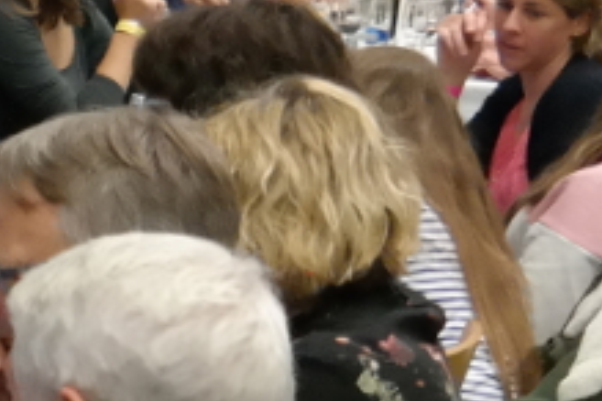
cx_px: -970
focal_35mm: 212
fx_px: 3545
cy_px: 346
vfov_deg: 6.5
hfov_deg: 8.6
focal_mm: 19
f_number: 3.5
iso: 1600
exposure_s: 1/40
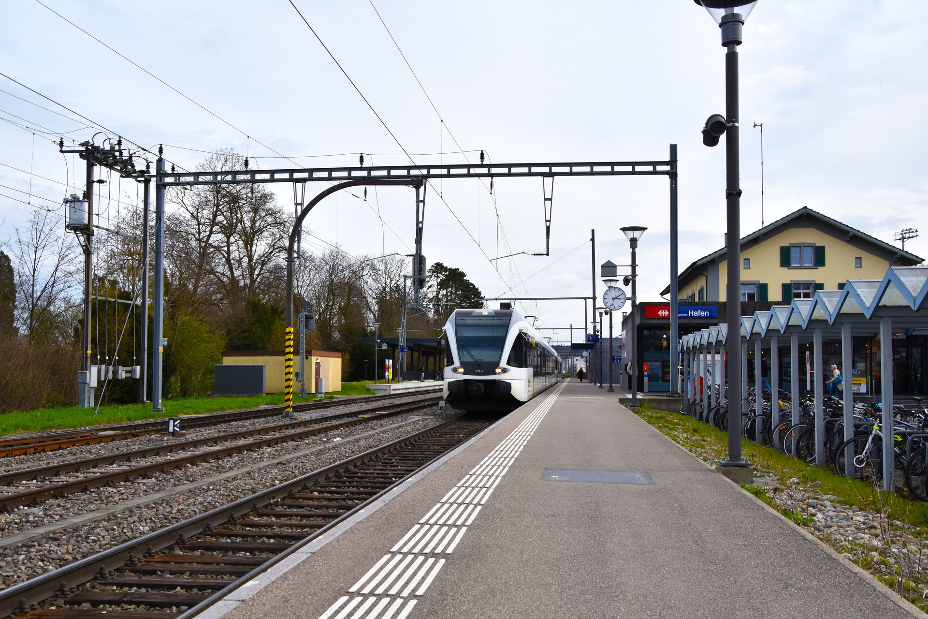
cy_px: 310
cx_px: 464
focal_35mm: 34
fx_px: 889
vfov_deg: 38.4
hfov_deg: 55.1
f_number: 6.3
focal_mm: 23
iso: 400
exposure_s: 1/1600
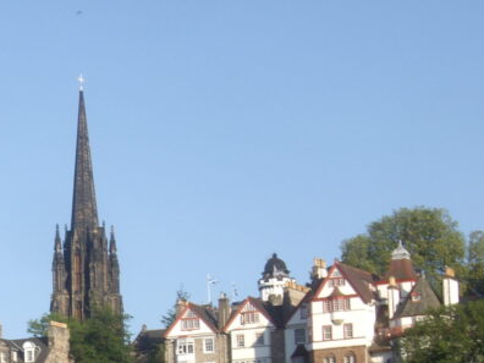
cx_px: -68
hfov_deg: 11.6
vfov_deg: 8.8
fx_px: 2349
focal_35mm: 168
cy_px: 369
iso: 64
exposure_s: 1/320
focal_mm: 13.7
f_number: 3.8
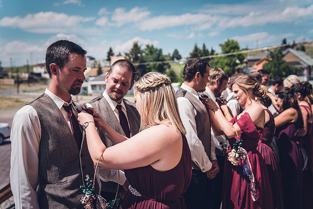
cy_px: 104
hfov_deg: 50.7
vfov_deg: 35.1
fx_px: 330
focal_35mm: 38
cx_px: 156
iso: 100
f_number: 2.8
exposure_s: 1/2000
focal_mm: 38
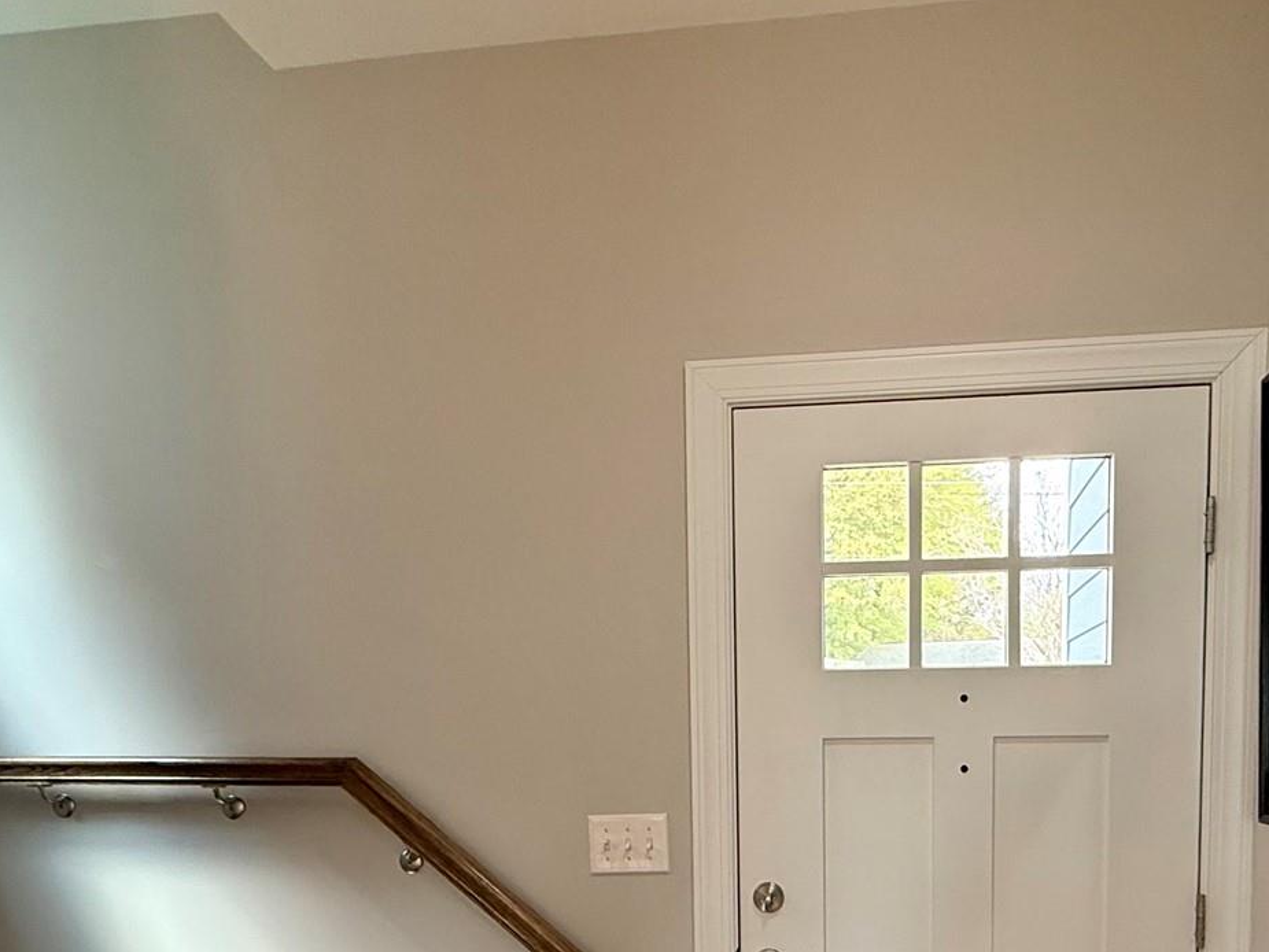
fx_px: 1137
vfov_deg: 42.4
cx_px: 764
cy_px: 822
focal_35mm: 31
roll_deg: +0.2
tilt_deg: -5.5
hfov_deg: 57.9
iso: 160
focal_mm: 2.22
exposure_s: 1/120
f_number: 2.2
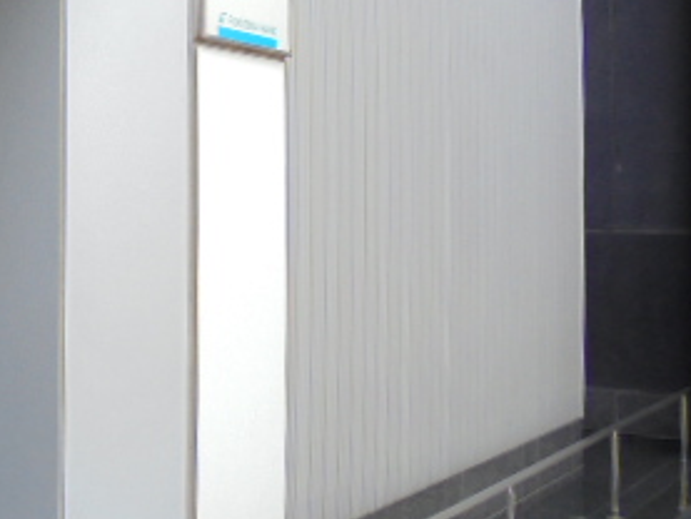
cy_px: 185
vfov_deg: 24.3
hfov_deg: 28.8
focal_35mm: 60
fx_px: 1198
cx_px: -90
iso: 100
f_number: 3.5
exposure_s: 1/50
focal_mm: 4.6
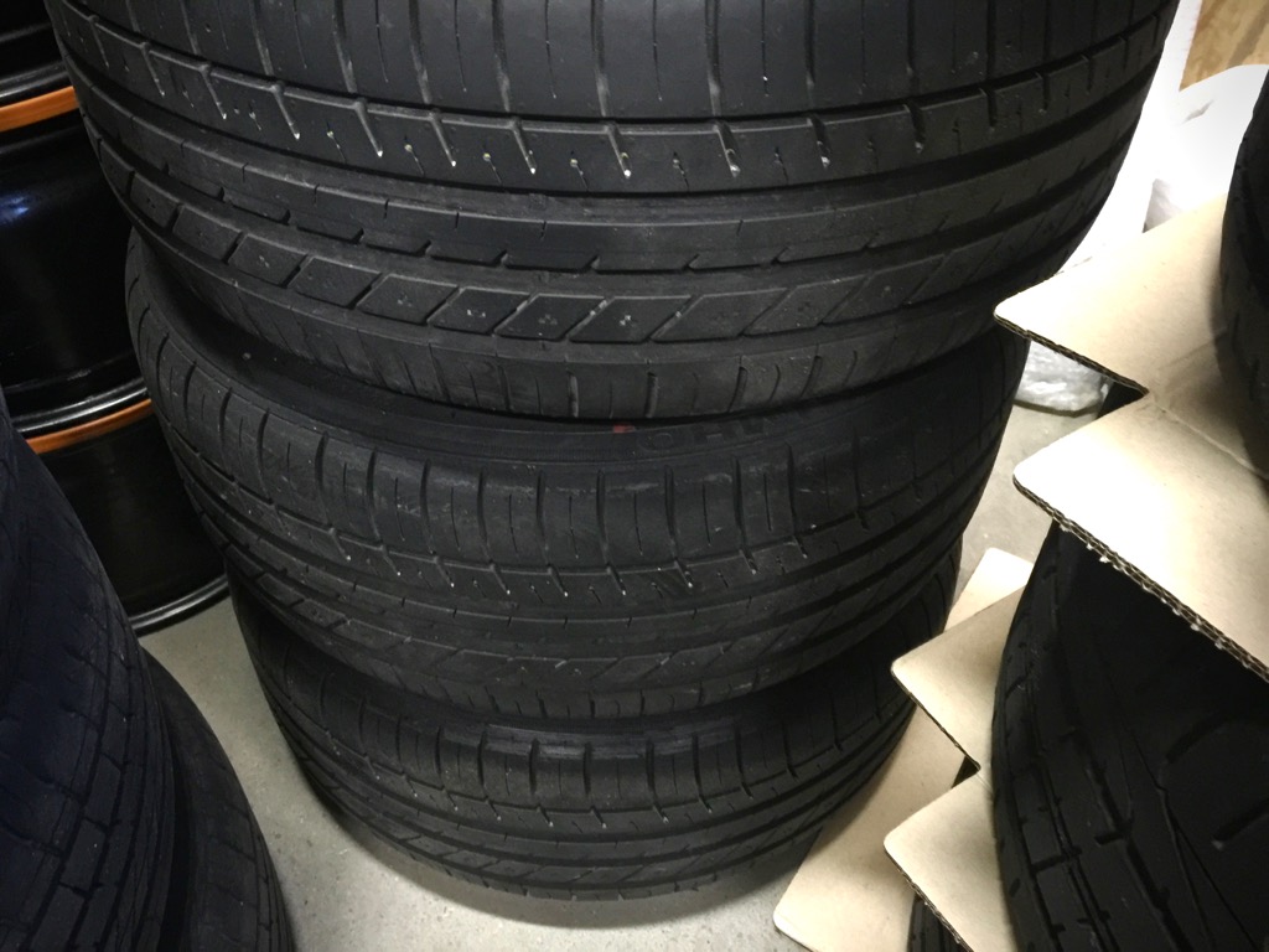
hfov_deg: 61.7
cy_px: 476
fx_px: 1063
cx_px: 634
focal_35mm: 29
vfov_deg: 48.2
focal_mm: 4.15
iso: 200
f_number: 2.2
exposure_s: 1/8
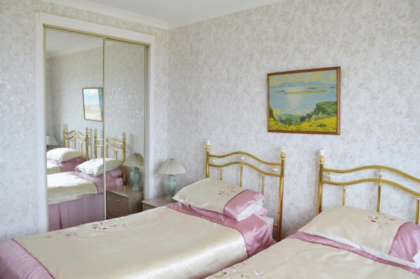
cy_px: 140
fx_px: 315
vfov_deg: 47.8
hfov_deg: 67.4
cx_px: 210
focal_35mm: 27
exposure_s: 1/125
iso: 400
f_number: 5.6
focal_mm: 18
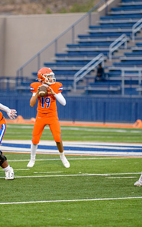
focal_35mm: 262
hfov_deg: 5.0
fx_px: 1622
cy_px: 113
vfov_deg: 8.0
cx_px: 35
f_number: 2.8
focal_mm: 170
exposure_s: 1/1000
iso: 1000
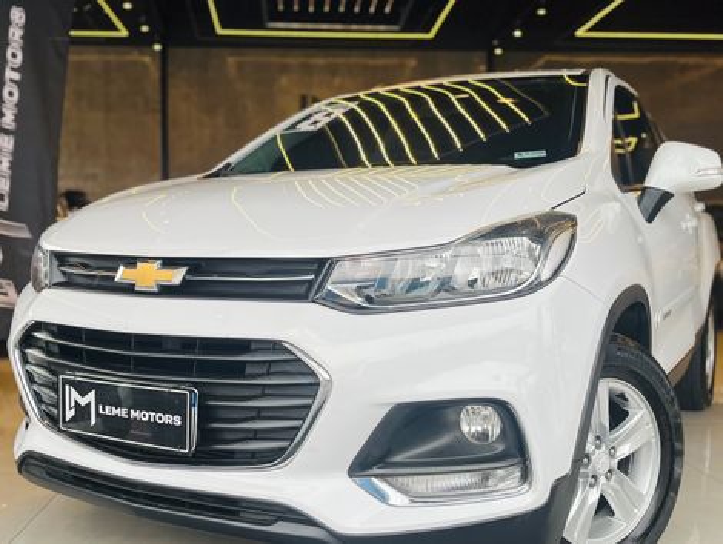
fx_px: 544
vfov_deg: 53.2
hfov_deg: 67.2
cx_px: 362
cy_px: 272
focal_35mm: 26
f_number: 1.6
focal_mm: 5.1
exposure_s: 1/524
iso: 50
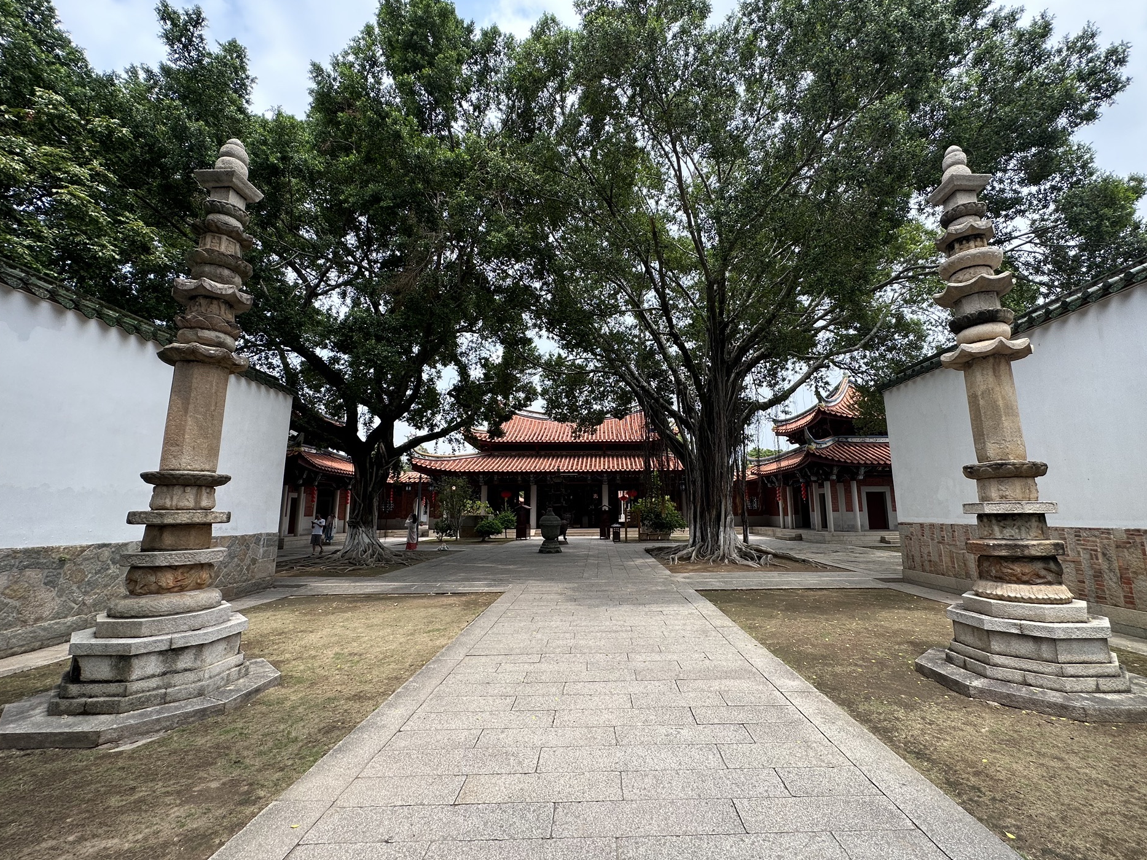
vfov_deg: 81.7
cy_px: 426
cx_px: 608
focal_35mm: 15
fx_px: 497
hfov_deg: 98.1
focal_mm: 2.22
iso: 40
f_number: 2.2
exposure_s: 1/401
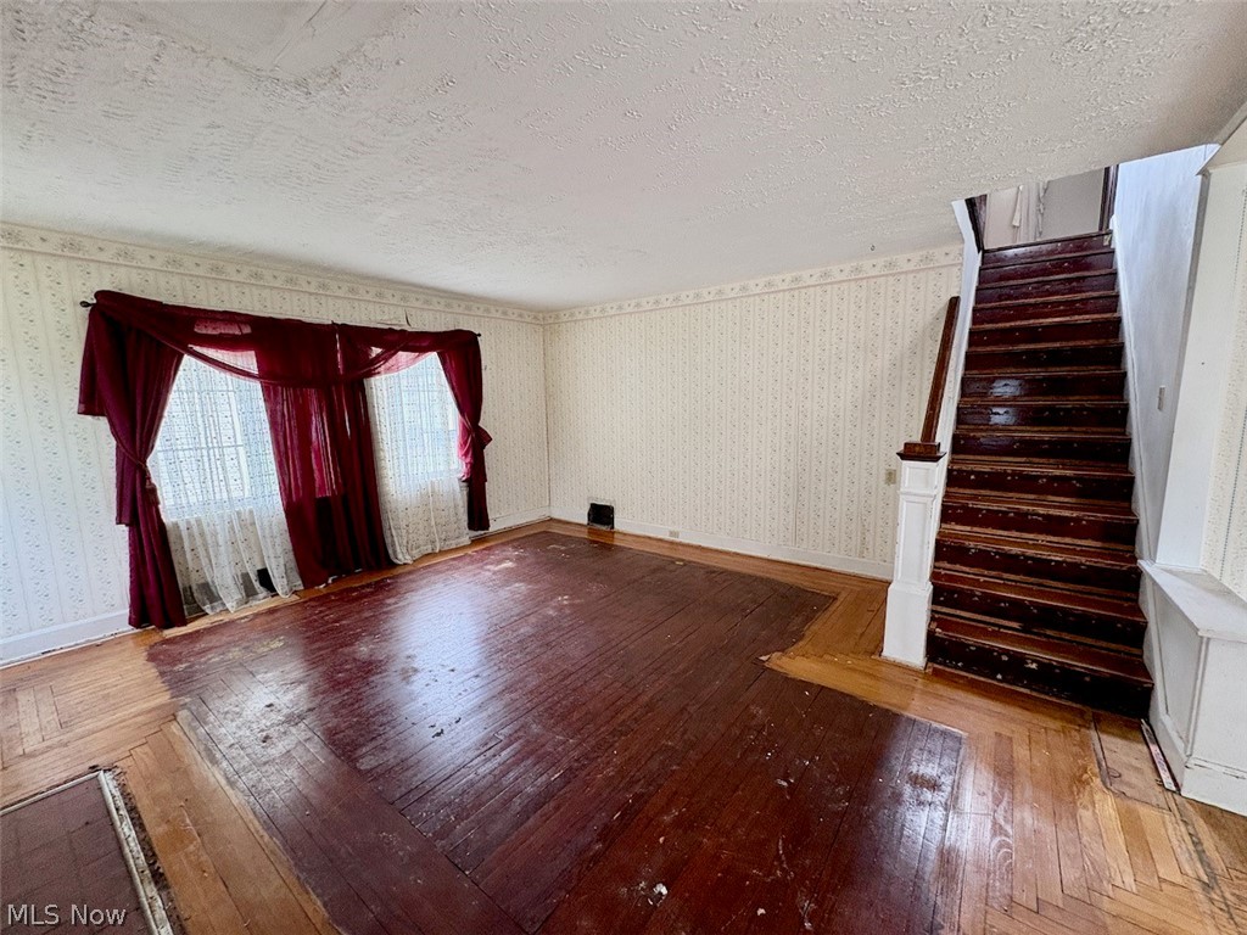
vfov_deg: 85.7
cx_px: 624
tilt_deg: -7.5
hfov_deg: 102.1
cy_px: 468
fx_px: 504
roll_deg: +1.1
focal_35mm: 14
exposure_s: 1/60
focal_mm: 2.22
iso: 250
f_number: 2.2
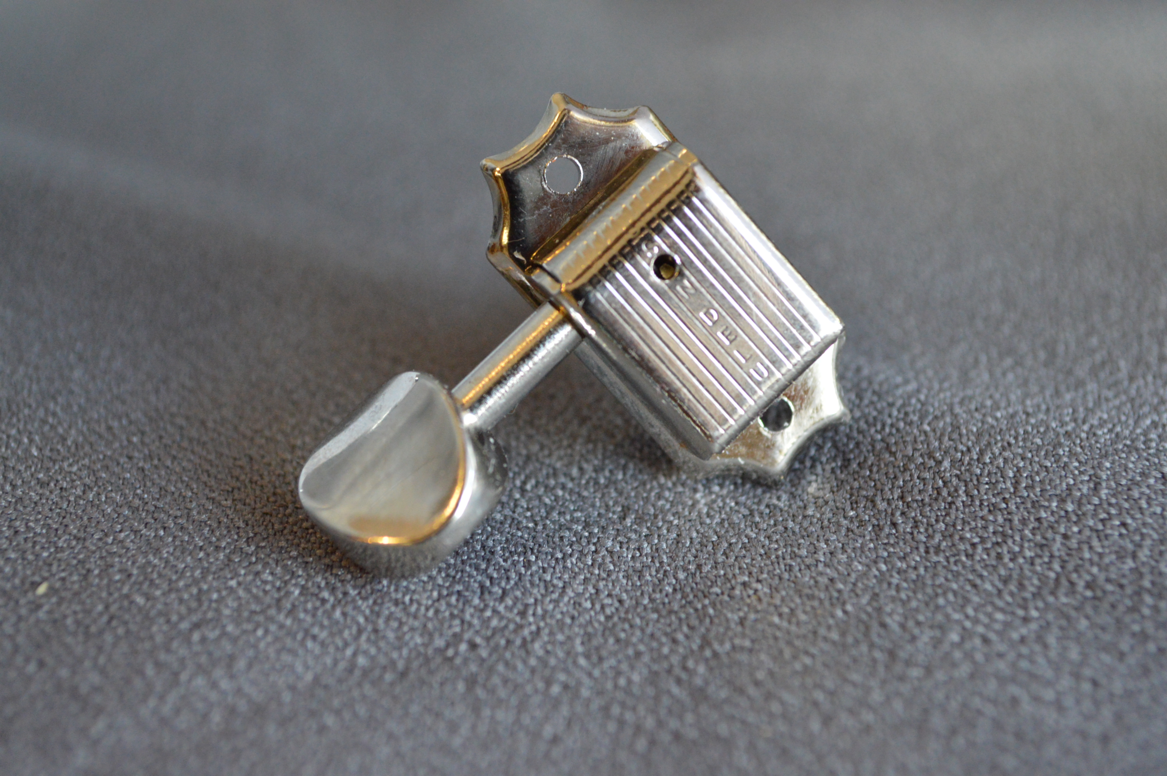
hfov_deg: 33.4
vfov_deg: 22.6
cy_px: 388
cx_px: 584
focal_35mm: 60
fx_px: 1943
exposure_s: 1/60
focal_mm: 40
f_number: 5.6
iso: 2000
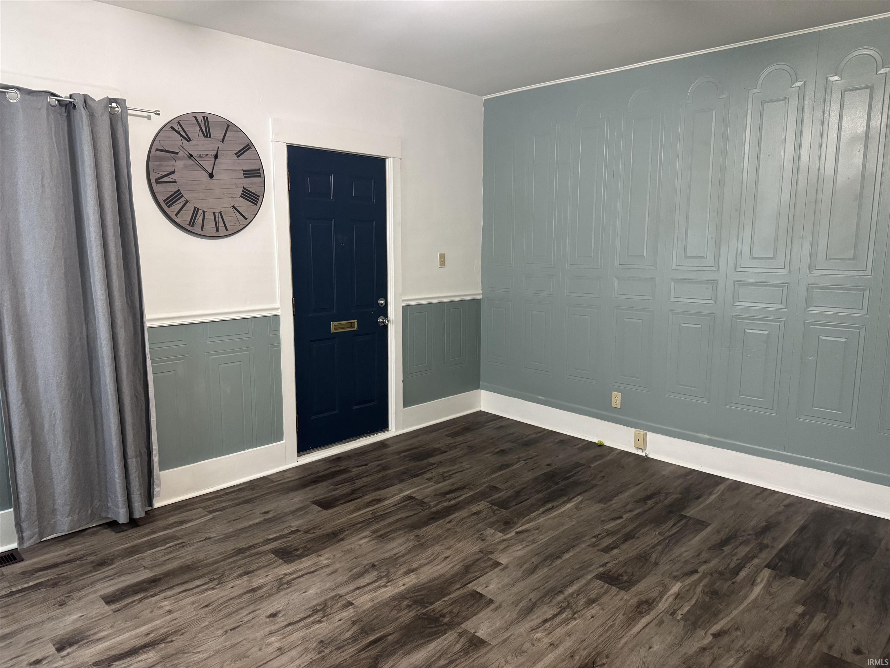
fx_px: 617
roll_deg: -0.1
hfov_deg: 71.6
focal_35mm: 24
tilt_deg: -9.4
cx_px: 445
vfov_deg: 56.8
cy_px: 334
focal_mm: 6.76
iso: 800
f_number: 1.78
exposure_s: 1/60
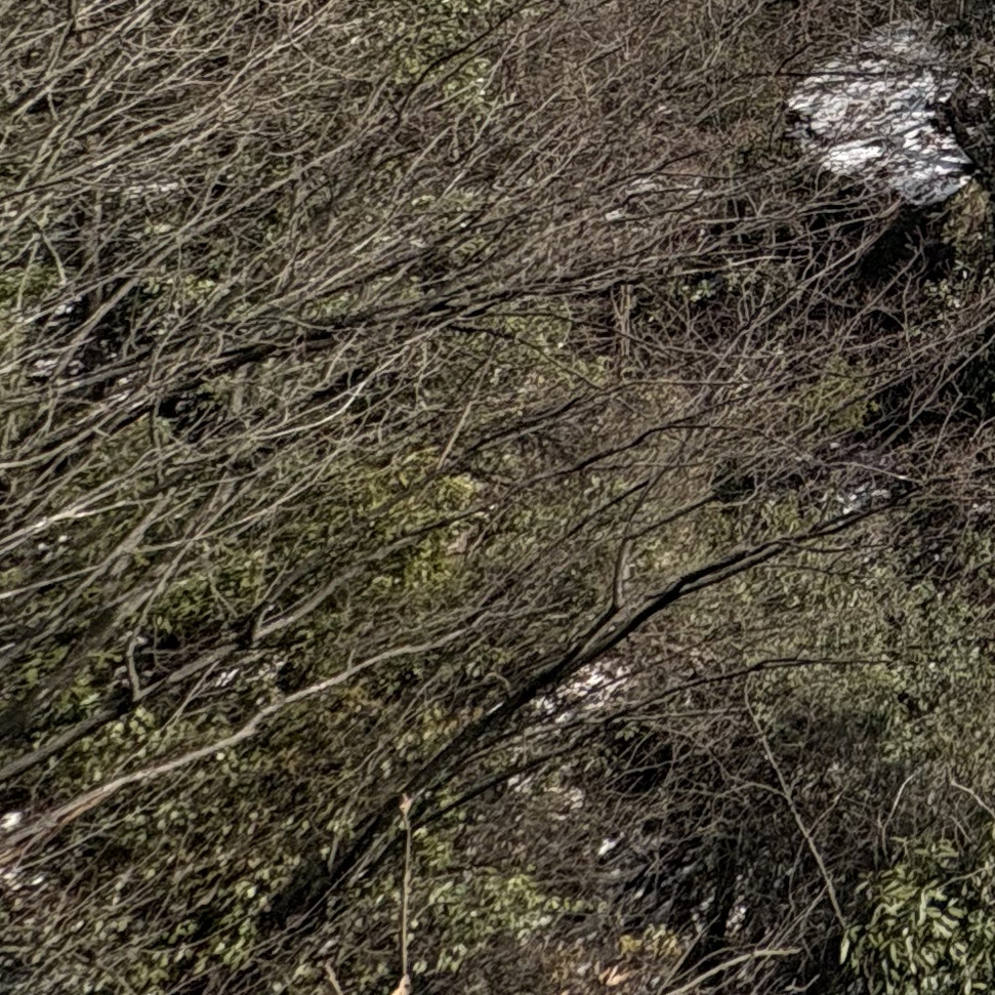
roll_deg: +1.0
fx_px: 1659
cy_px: -428
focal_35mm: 51
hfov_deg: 19.9
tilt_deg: -3.4
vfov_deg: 26.2
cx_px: 1935
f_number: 2.2
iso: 50
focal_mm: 2.22
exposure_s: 1/3106
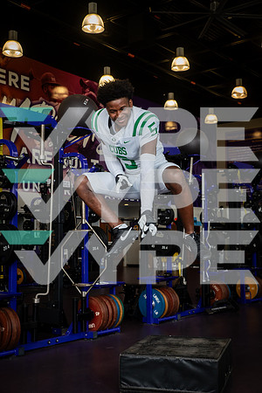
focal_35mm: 50
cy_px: 196
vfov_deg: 39.6
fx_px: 546
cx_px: 131
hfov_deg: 27.0
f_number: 7.1
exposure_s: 1/250
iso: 800
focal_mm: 50
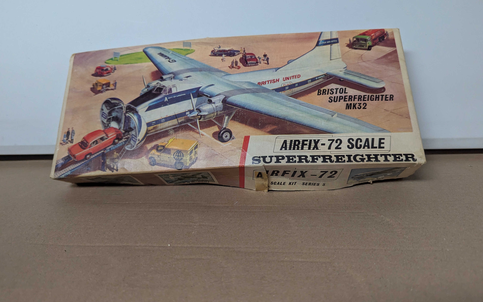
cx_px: 245
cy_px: 131
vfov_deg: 47.5
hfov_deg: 70.4
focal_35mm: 26
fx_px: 342
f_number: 1.85
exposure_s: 1/189
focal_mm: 6.81
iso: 889
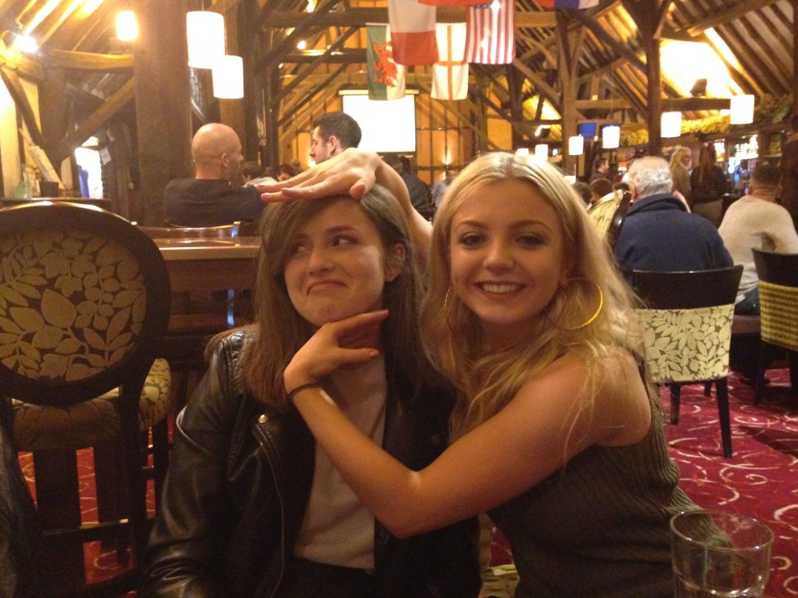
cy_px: 291
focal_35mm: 34
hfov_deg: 54.0
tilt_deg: -7.0
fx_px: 784
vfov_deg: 41.8
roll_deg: +2.4
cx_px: 394
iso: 800
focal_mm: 4.12
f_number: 2.4
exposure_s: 1/15
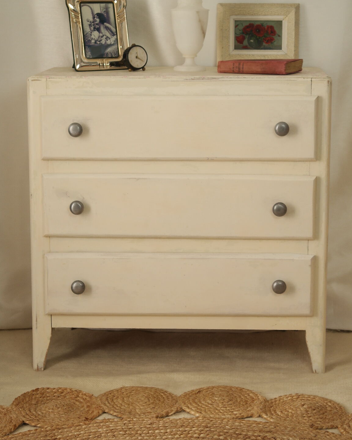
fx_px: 1133
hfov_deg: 17.7
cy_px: 203
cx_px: 176
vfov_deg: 22.0
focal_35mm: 87
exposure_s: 1/30
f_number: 5.6
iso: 200
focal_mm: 50
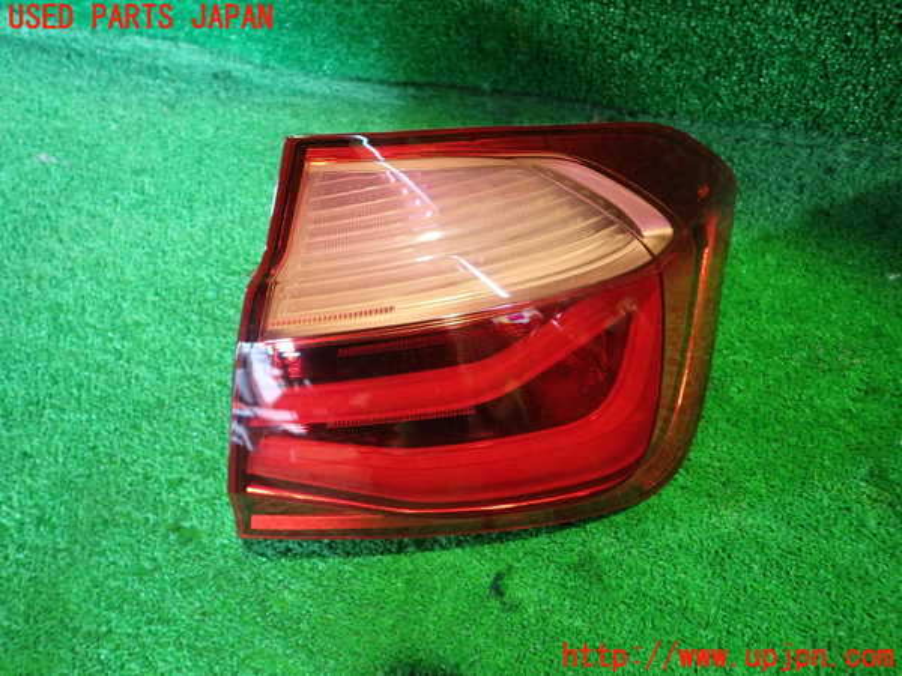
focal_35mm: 25
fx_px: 651
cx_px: 451
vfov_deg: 54.9
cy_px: 338
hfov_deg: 69.4
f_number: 2
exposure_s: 1/30
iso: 640
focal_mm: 4.5
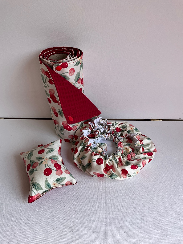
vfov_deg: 61.7
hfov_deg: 48.2
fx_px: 204
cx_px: 92
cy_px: 122
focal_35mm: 29
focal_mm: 3
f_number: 1.8
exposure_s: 1/340
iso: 25
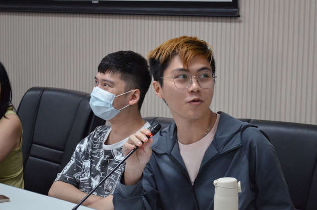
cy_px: 112
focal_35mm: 94
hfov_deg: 21.8
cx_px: 178
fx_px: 822
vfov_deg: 14.6
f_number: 5.6
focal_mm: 55
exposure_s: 1/125
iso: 2000
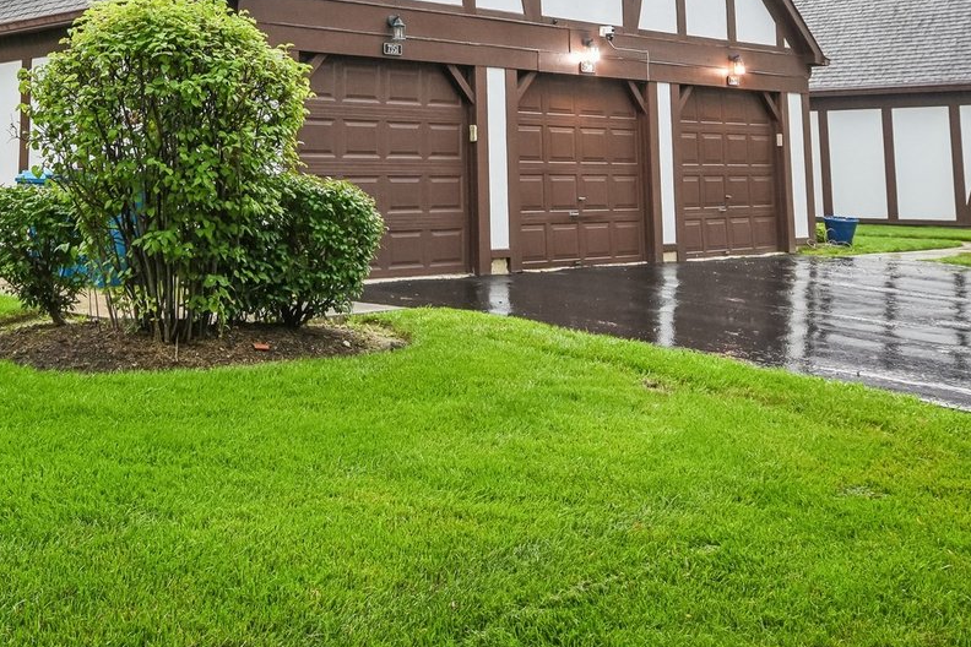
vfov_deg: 27.7
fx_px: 1241
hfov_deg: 41.5
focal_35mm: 46
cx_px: 248
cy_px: 21
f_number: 8
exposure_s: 1/10
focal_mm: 15
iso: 400
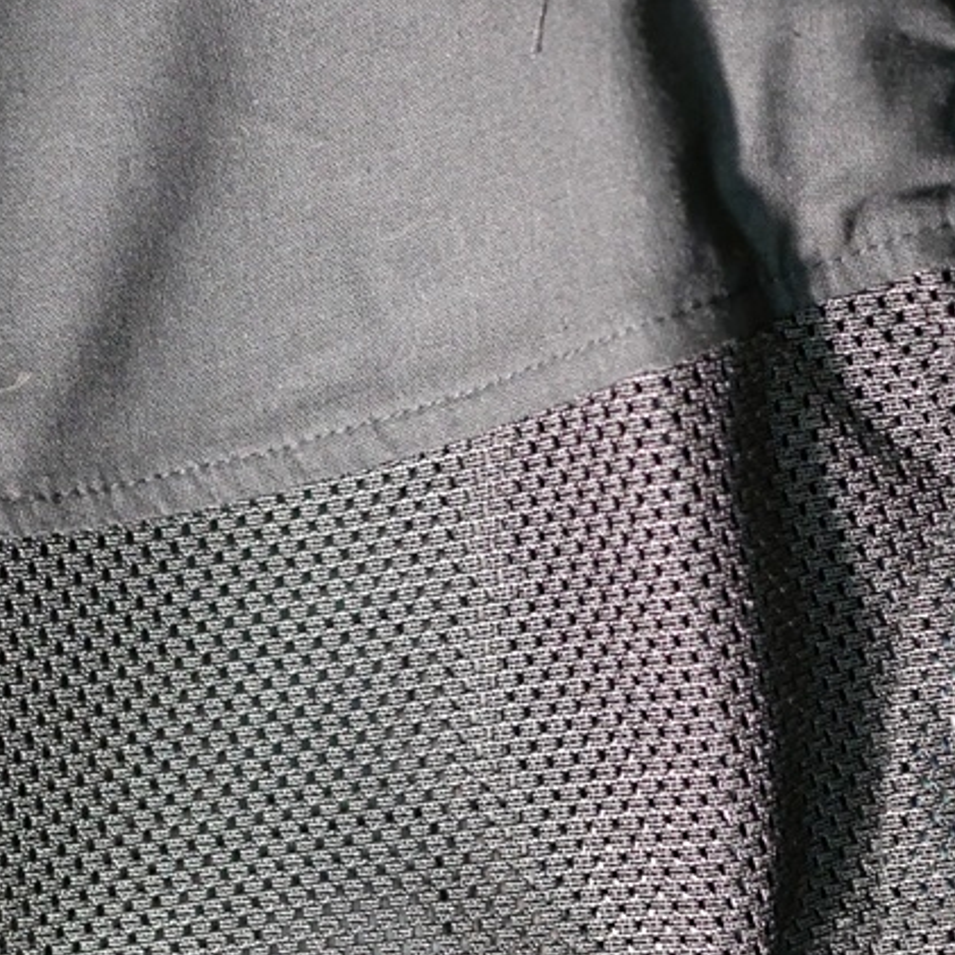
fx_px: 2684
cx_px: 367
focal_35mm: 86
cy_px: 467
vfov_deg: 20.2
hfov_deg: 20.1
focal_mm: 15
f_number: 1.7
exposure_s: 1/60
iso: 1600
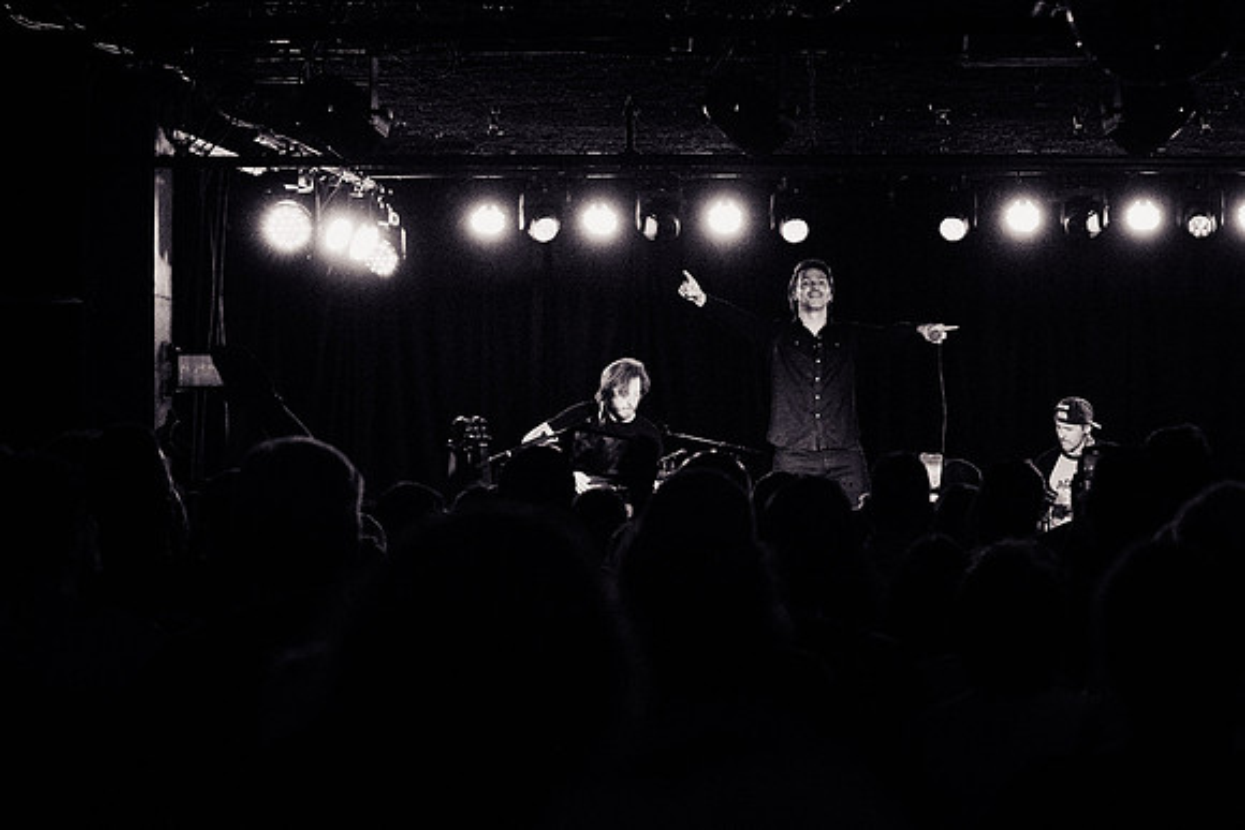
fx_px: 3164
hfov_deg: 22.2
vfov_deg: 15.0
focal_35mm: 91
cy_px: 374
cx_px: 807
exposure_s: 1/640
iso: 2500
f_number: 4
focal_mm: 70
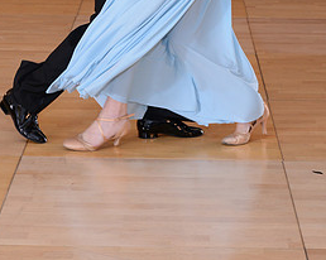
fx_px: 1427
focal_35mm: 148
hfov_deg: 13.0
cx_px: 166
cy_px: -96
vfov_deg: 10.2
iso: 1250
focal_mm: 70
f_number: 8
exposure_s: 1/200
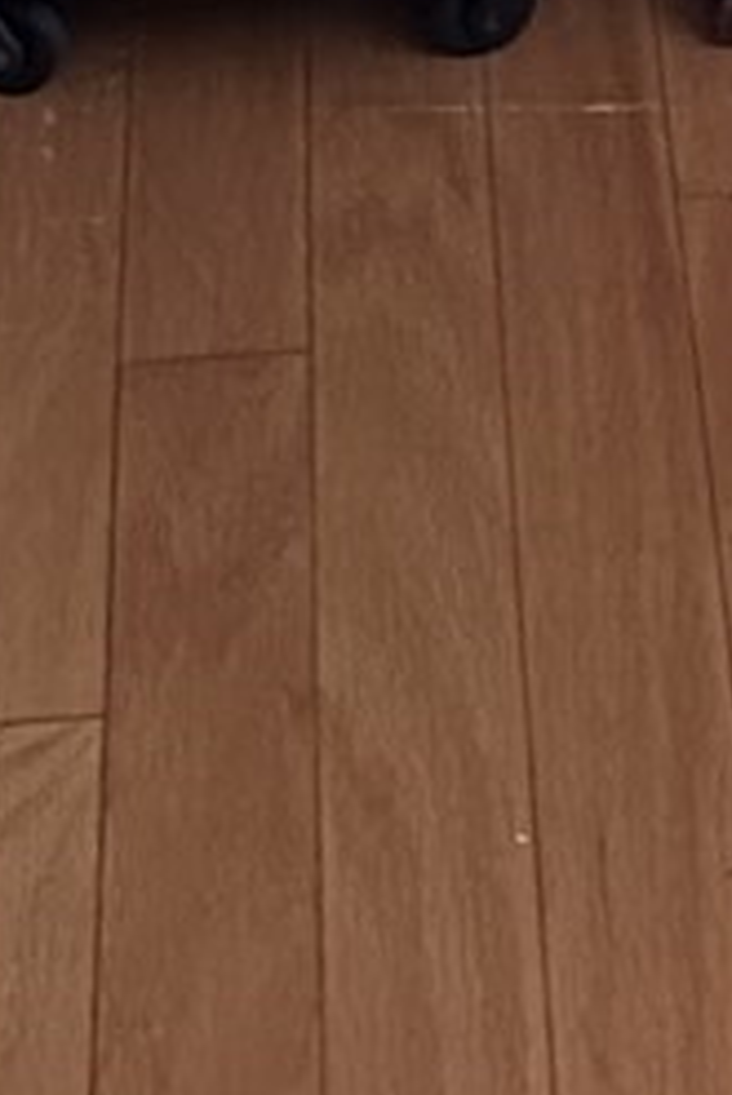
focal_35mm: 155
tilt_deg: -17.8
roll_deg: -1.8
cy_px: -1490
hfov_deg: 8.8
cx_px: 785
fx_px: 4721
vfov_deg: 11.2
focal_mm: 6.86
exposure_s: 1/60
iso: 640
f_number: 1.78
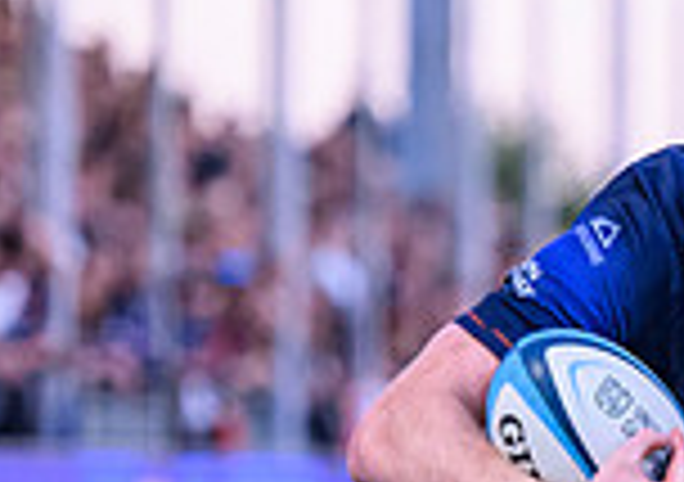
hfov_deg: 2.4
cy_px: 765
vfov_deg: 1.7
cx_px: 936
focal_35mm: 832
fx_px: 16084
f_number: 3.2
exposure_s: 1/1250
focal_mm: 175
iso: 4000
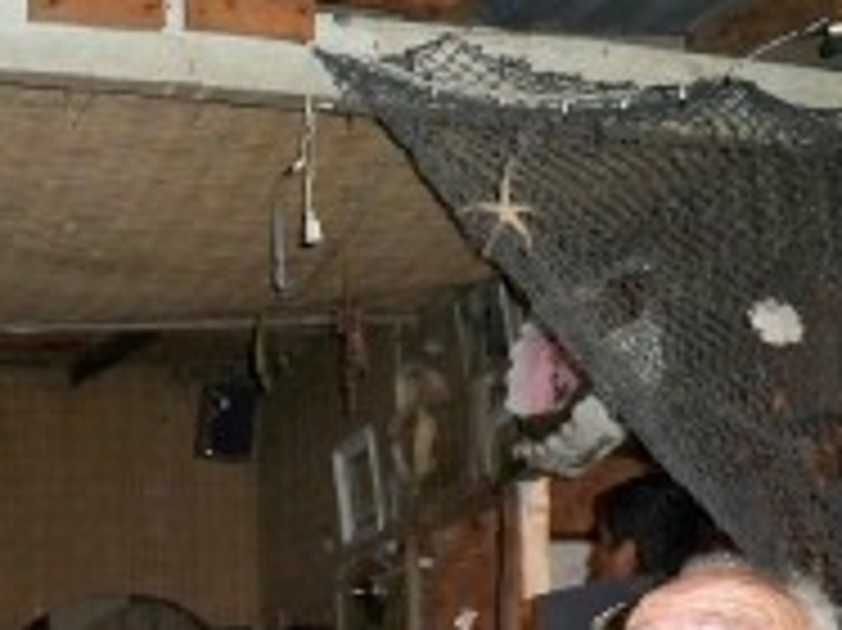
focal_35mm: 75
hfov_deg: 25.6
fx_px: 1823
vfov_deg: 19.2
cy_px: 594
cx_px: 194
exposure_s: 1/60
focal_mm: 6.3
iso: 400
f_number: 3.1
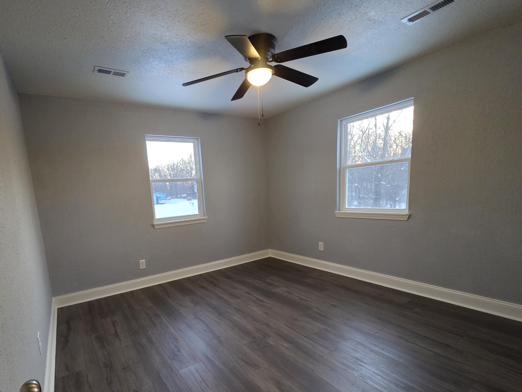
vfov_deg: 77.1
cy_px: 237
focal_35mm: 16
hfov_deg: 93.5
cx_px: 213
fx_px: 241
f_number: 1.9
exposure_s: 1/60
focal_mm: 2.2
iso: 500
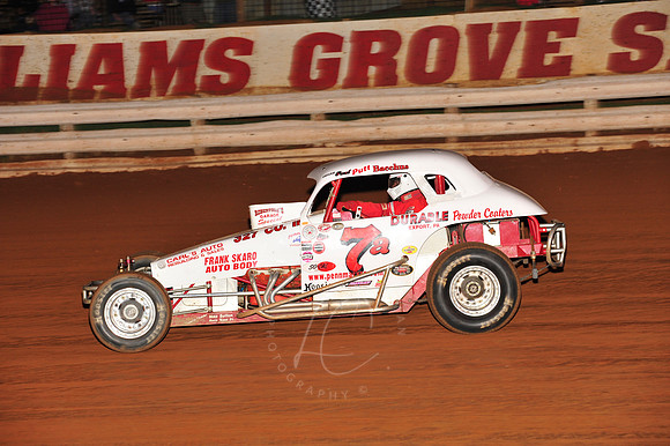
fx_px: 2232
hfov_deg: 17.1
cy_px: 223
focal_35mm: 120
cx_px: 335
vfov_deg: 11.4
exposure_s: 1/250
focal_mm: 120
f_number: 6.3
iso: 800
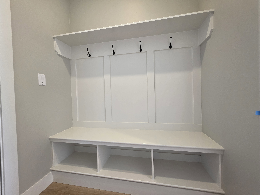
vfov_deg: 89.9
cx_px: 130
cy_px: 98
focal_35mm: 13
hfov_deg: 106.2
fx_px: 98
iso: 125
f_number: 1.9
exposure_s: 1/120
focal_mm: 2.2
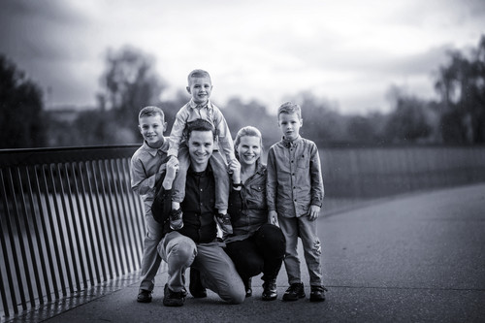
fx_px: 1145
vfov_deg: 16.1
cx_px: 242
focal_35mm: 85
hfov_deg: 23.9
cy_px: 162
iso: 100
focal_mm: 85
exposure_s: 1/1600
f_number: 1.4
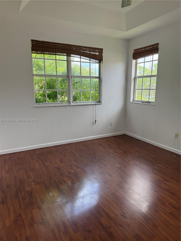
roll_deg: +0.7
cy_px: 120
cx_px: 90
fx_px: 167
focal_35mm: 24
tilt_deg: -8.1
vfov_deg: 71.6
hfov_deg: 56.8
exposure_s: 1/330
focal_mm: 6.76
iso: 100
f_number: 1.78
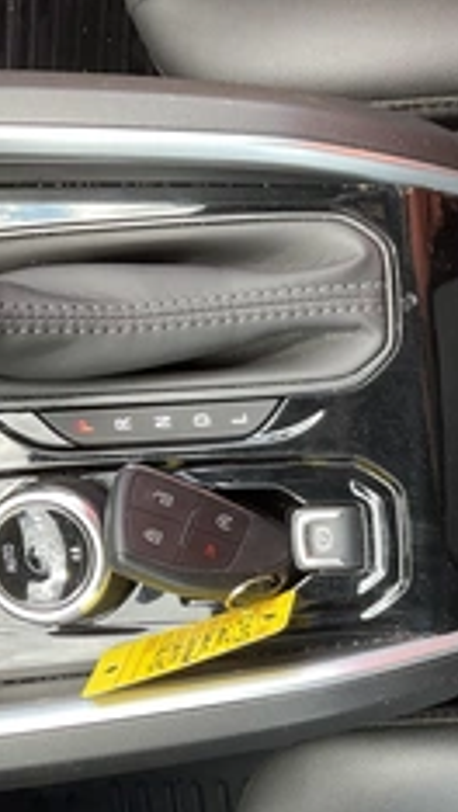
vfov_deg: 38.1
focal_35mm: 54
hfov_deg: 21.3
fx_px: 1163
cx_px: 489
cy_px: 538
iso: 50
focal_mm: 3
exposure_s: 1/122
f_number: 1.8
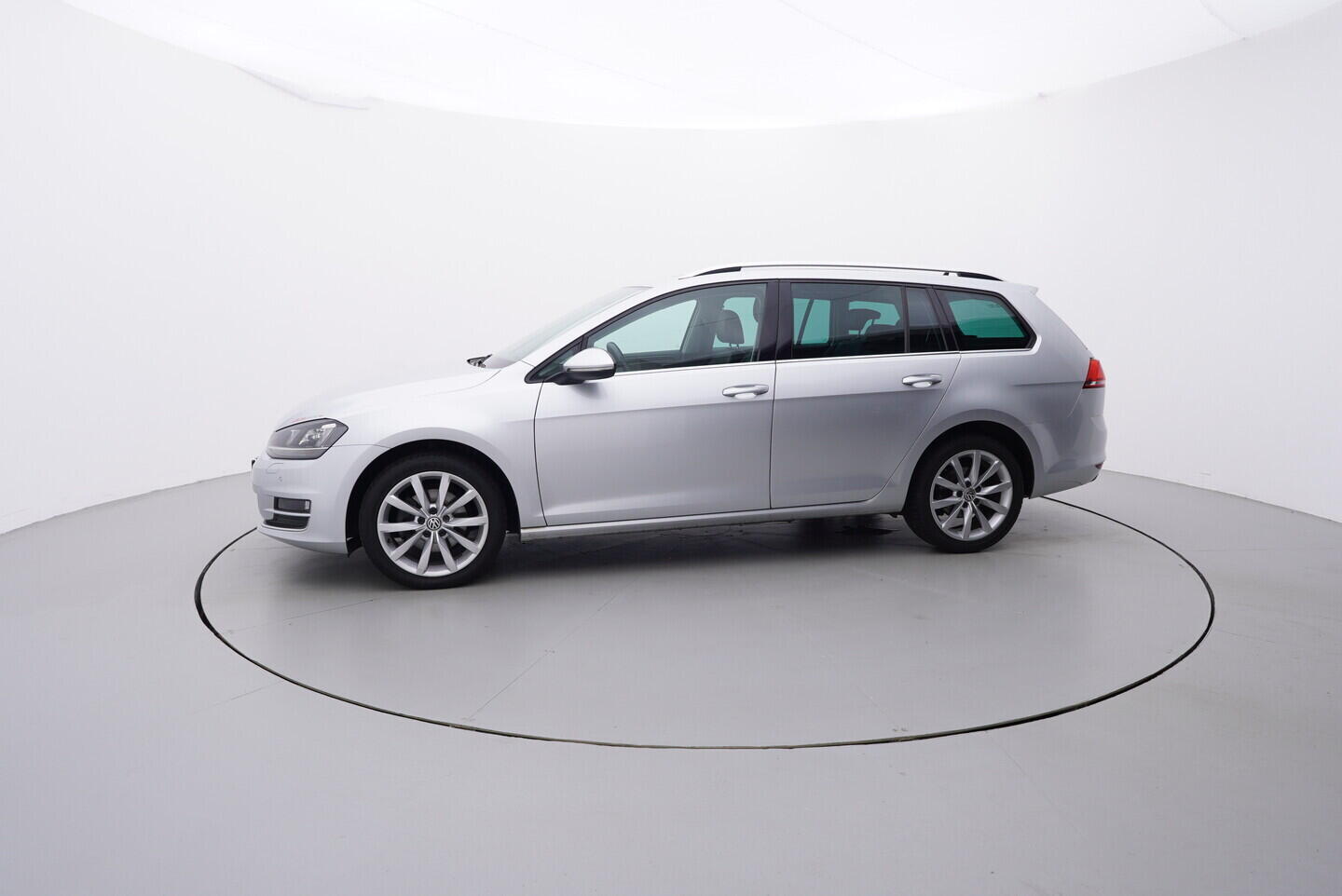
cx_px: 671
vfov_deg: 56.2
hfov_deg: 77.3
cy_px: 448
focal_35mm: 22
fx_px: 839
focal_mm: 15
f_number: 5
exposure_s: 1/80
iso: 200
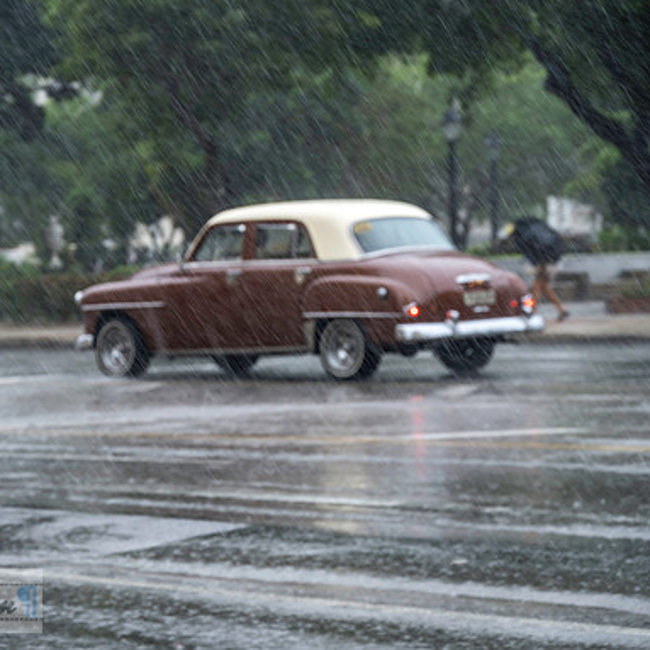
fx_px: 2868
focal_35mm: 135
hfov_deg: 12.9
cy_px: 323
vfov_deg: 12.9
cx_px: 188
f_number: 6.3
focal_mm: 105
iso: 125
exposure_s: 1/160
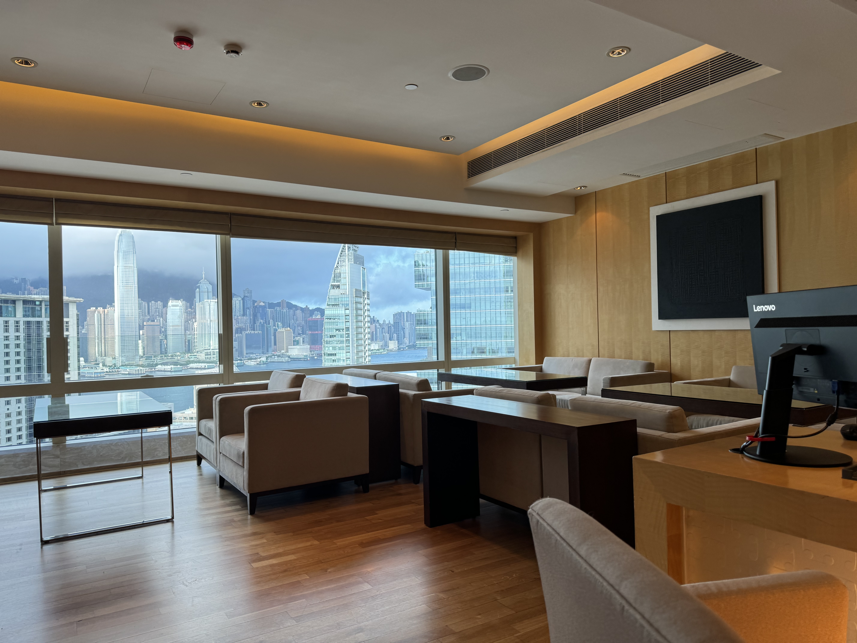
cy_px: 322
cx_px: 428
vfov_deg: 56.8
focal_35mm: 24
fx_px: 594
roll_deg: +2.0
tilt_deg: +0.0
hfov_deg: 71.6
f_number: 1.78
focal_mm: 6.76
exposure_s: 1/100
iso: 64
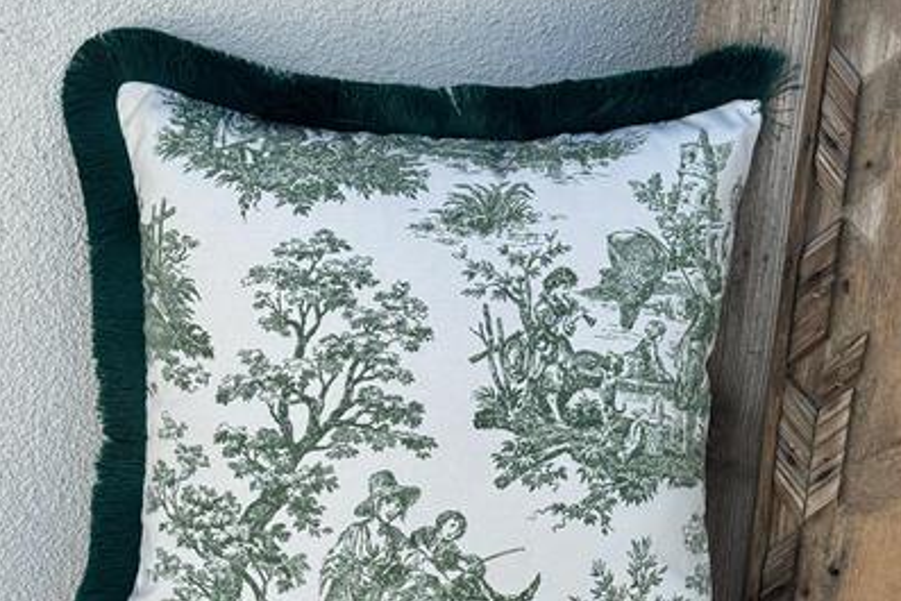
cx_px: 449
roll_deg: -1.5
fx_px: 1677
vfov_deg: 20.2
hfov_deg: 30.1
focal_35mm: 67
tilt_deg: -23.7
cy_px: 412
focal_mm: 6.76
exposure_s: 1/1818
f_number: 1.78
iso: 64
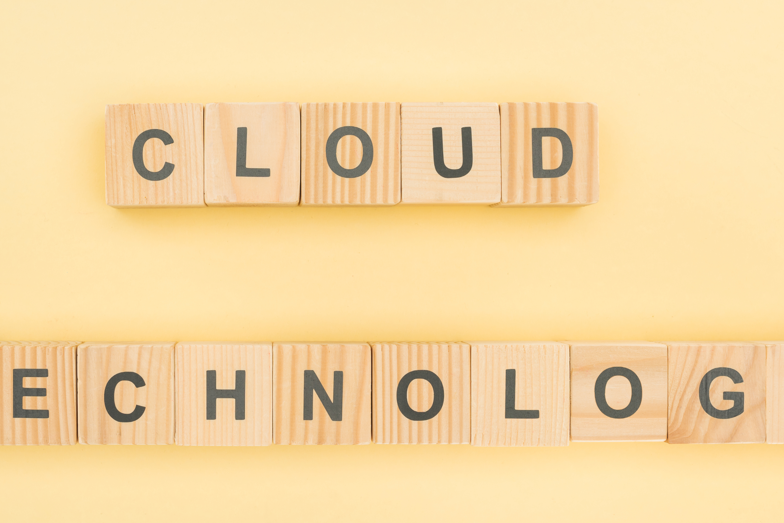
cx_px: 363
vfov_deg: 19.2
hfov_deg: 28.4
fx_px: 1547
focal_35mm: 71
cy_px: 286
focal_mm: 50
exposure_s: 1/160
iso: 125
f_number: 9
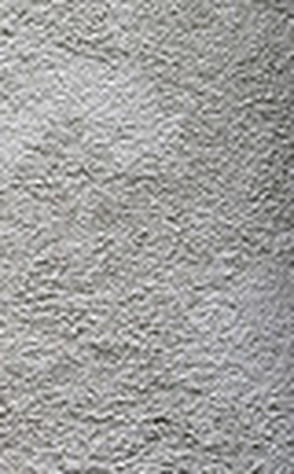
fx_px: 1431
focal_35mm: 111
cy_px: -96
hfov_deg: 9.9
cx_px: -482
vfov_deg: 17.9
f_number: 4
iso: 64
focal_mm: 22
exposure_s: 1/320
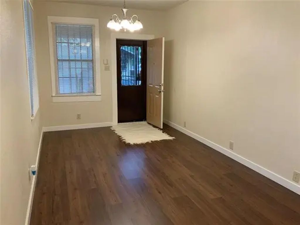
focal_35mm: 29
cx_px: 150
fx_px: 251
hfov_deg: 61.7
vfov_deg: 48.2
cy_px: 112
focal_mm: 3
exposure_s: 1/60
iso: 160
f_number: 1.8
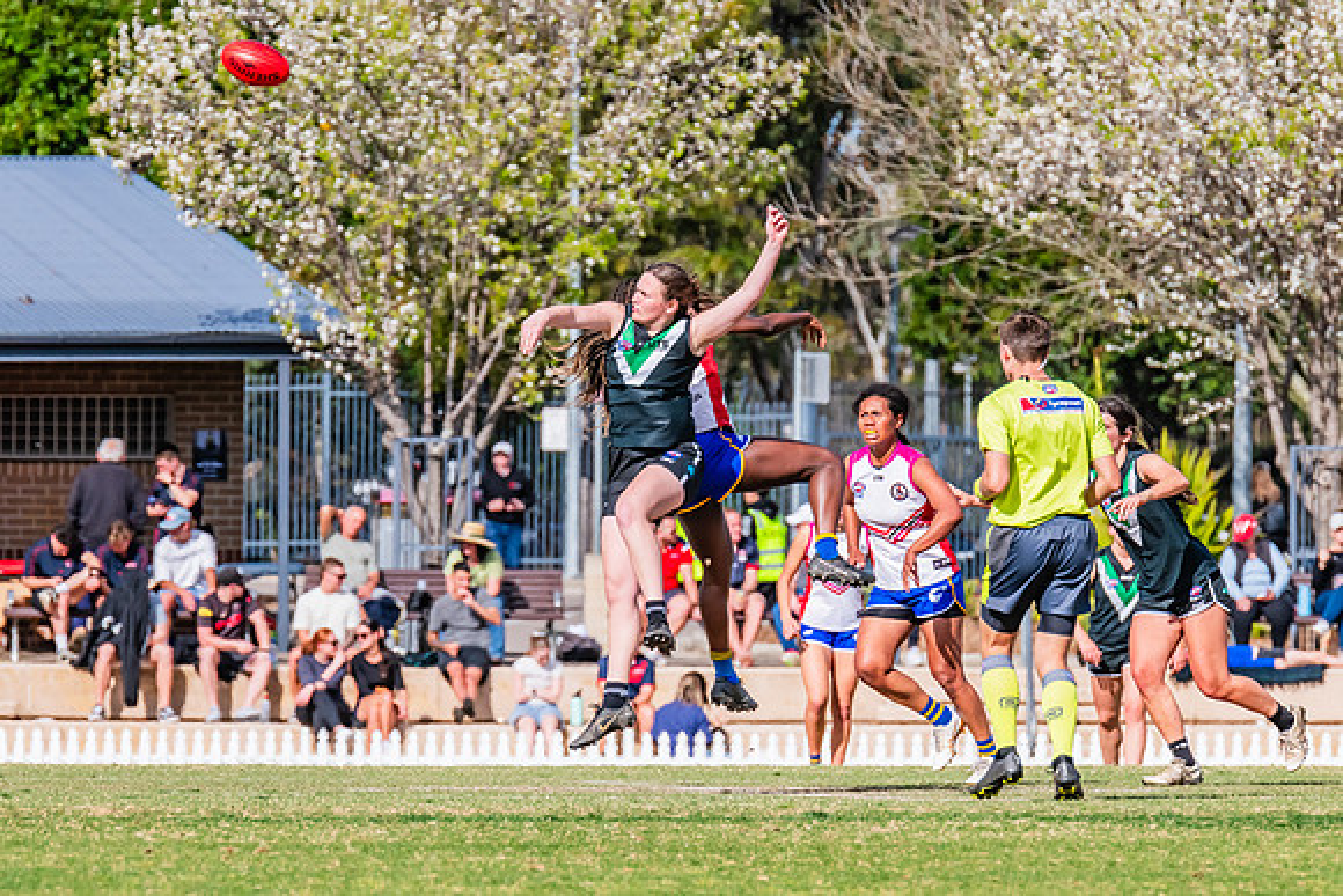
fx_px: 19537
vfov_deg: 2.6
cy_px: 501
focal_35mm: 524
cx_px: 654
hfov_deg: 3.9
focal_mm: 420
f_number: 11
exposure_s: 1/1600
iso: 800
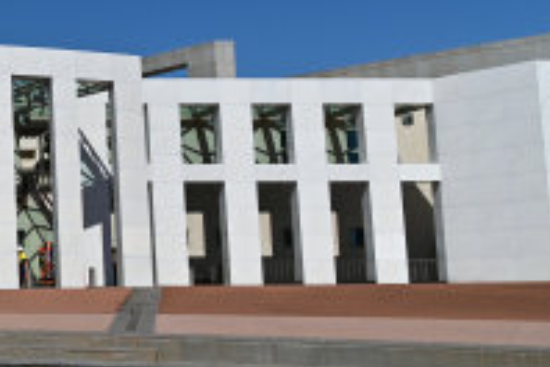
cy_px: 157
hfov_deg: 22.5
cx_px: -269
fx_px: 1130
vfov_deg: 18.4
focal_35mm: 74
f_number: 5.6
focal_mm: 24
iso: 100
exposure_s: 1/1250
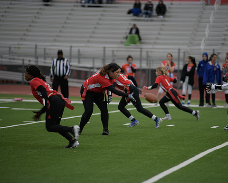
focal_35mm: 227
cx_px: 136
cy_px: 92
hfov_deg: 8.5
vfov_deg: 6.8
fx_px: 1532
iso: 110
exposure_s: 1/200
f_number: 2.8
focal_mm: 200
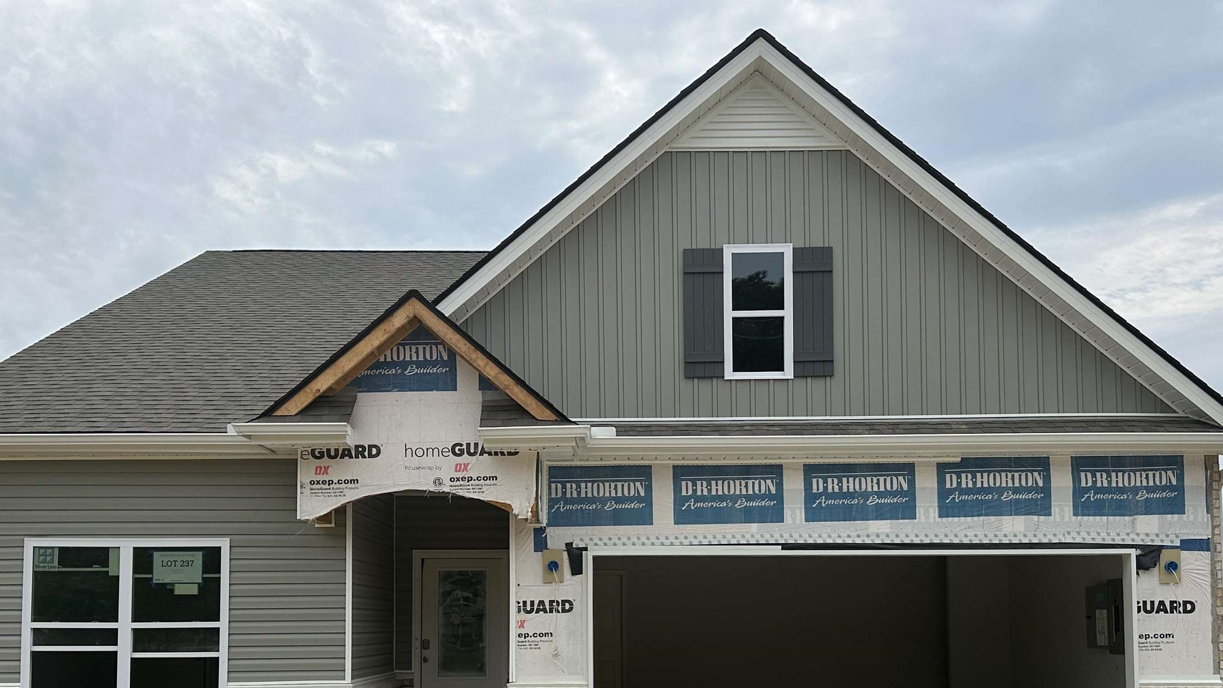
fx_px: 1200
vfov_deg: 31.0
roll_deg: +0.1
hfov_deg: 54.0
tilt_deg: +2.9
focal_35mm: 37
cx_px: 611
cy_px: 569
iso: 80
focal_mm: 6.86
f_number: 1.78
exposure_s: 1/7042
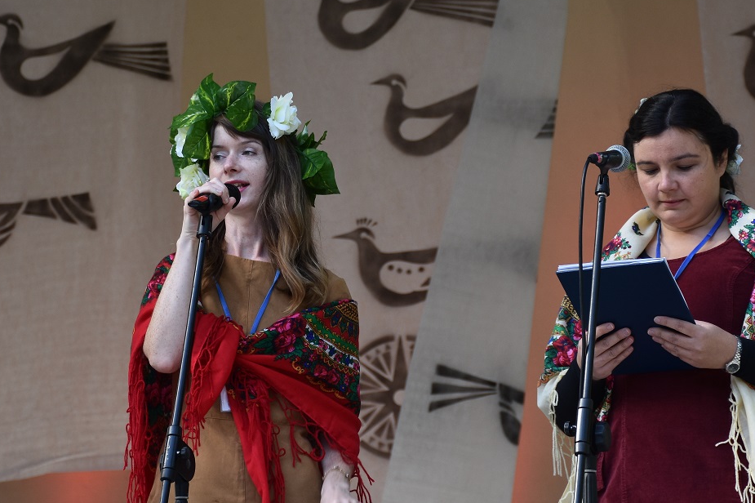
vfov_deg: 9.4
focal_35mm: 146
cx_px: 482
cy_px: 278
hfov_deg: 14.0
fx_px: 3061
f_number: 5.6
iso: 200
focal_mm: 60
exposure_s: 1/125
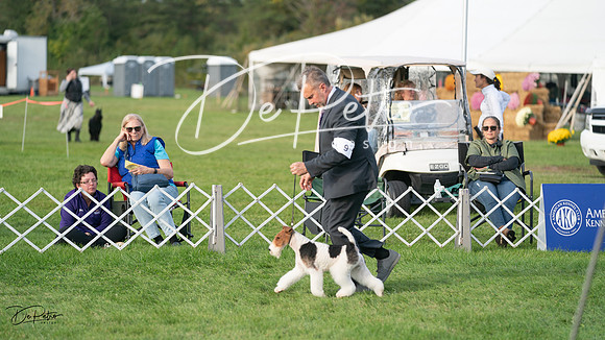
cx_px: 302
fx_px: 2352
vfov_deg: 8.3
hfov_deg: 14.7
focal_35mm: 147
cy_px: 170
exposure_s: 1/1600
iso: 400
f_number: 3.2
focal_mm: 140
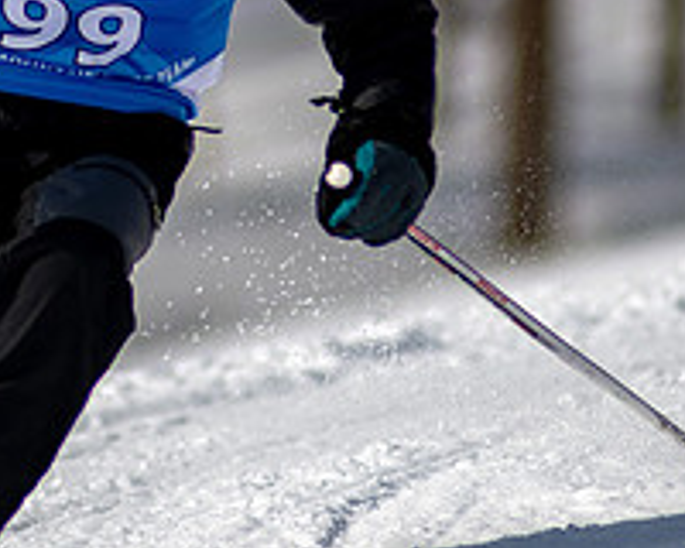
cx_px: 146
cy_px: -111
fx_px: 27045
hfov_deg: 1.5
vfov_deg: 1.2
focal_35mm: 1334
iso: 100
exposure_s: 1/6400
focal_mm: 300
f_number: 2.8
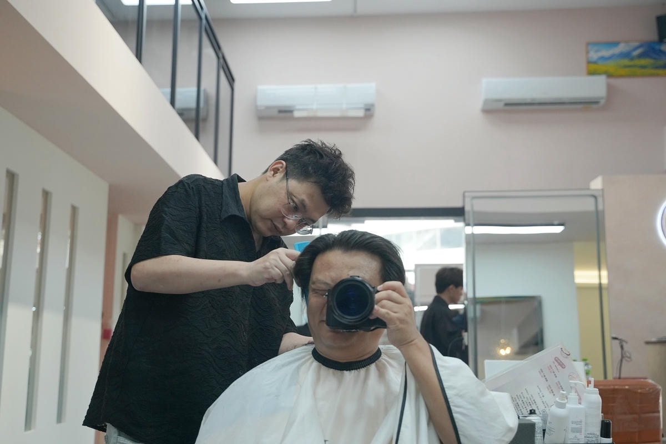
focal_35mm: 45
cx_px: 333
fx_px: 832
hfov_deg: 43.6
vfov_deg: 29.9
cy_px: 222
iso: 1600
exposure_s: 1/160
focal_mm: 45
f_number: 4
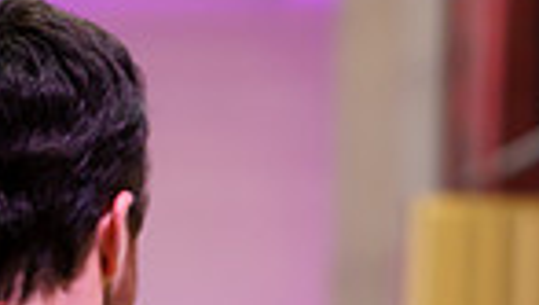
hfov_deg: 9.6
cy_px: 772
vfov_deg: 5.2
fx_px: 3204
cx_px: 235
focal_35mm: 224
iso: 2000
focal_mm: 70
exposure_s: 1/200
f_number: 2.8
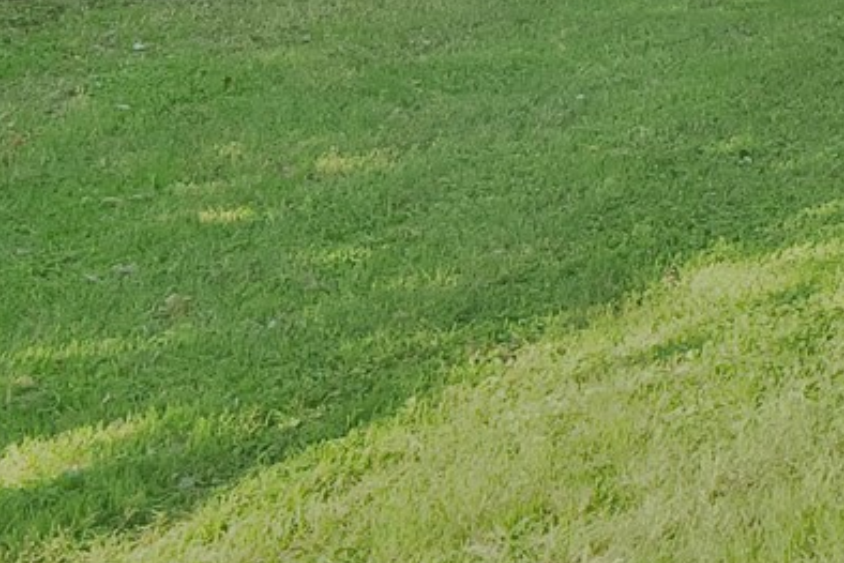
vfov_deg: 16.2
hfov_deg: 20.7
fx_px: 1665
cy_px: -446
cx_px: 1487
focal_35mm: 71
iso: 640
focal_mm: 14
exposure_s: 1/80
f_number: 9
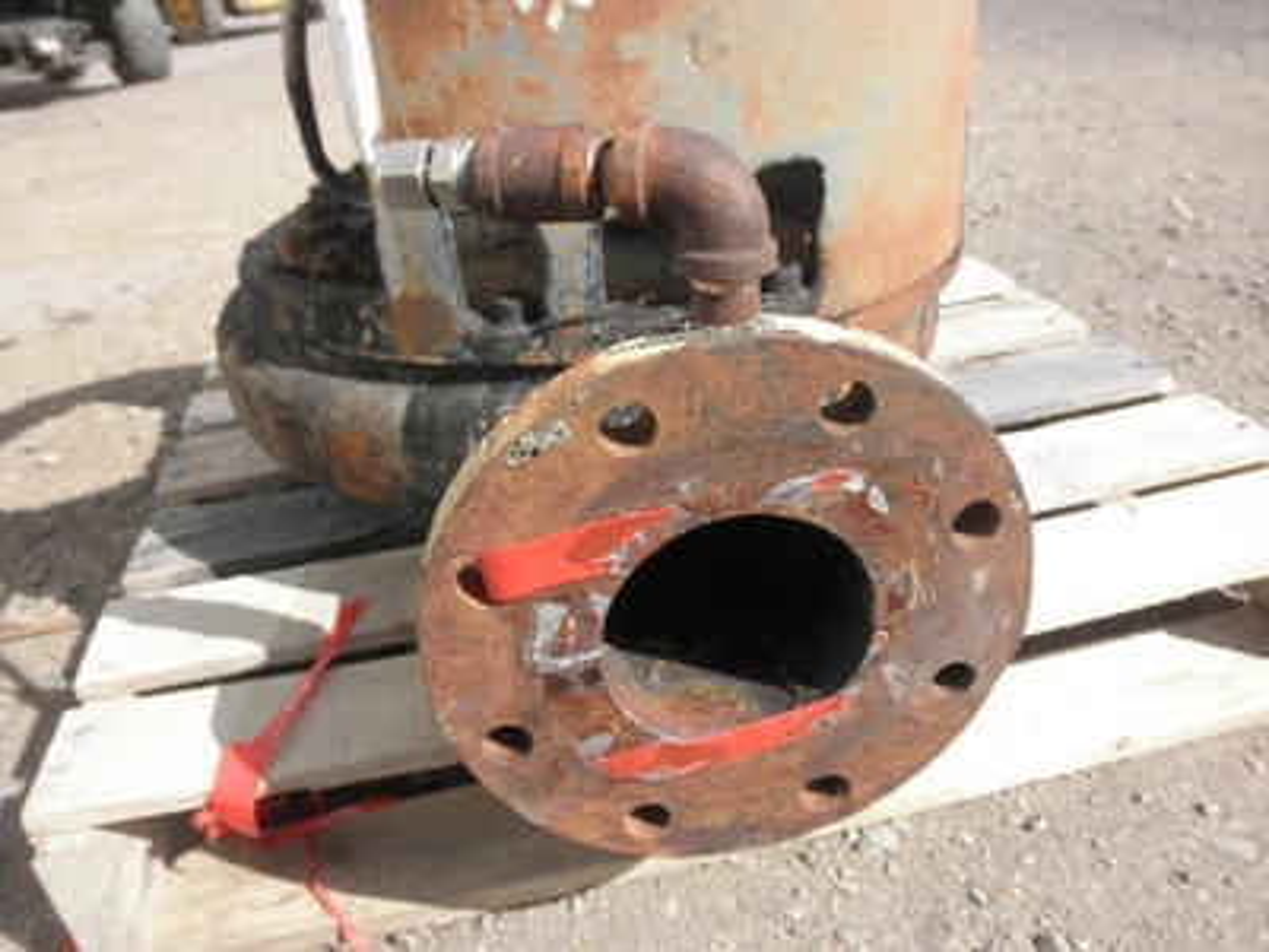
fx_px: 1026
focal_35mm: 28
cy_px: 476
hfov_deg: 63.4
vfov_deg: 49.7
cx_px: 634
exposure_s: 1/80
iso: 64
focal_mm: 5
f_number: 8.5
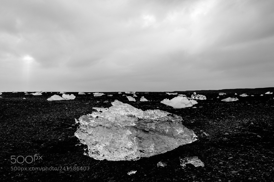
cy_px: 91
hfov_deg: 48.5
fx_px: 304
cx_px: 137
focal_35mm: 40
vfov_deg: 33.4
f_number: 8
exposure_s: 1/100
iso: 200
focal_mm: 40
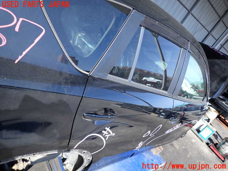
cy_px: 86
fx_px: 165
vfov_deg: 54.9
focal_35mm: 25
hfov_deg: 69.4
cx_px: 114
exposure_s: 1/500
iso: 100
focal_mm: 4.5
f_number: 2
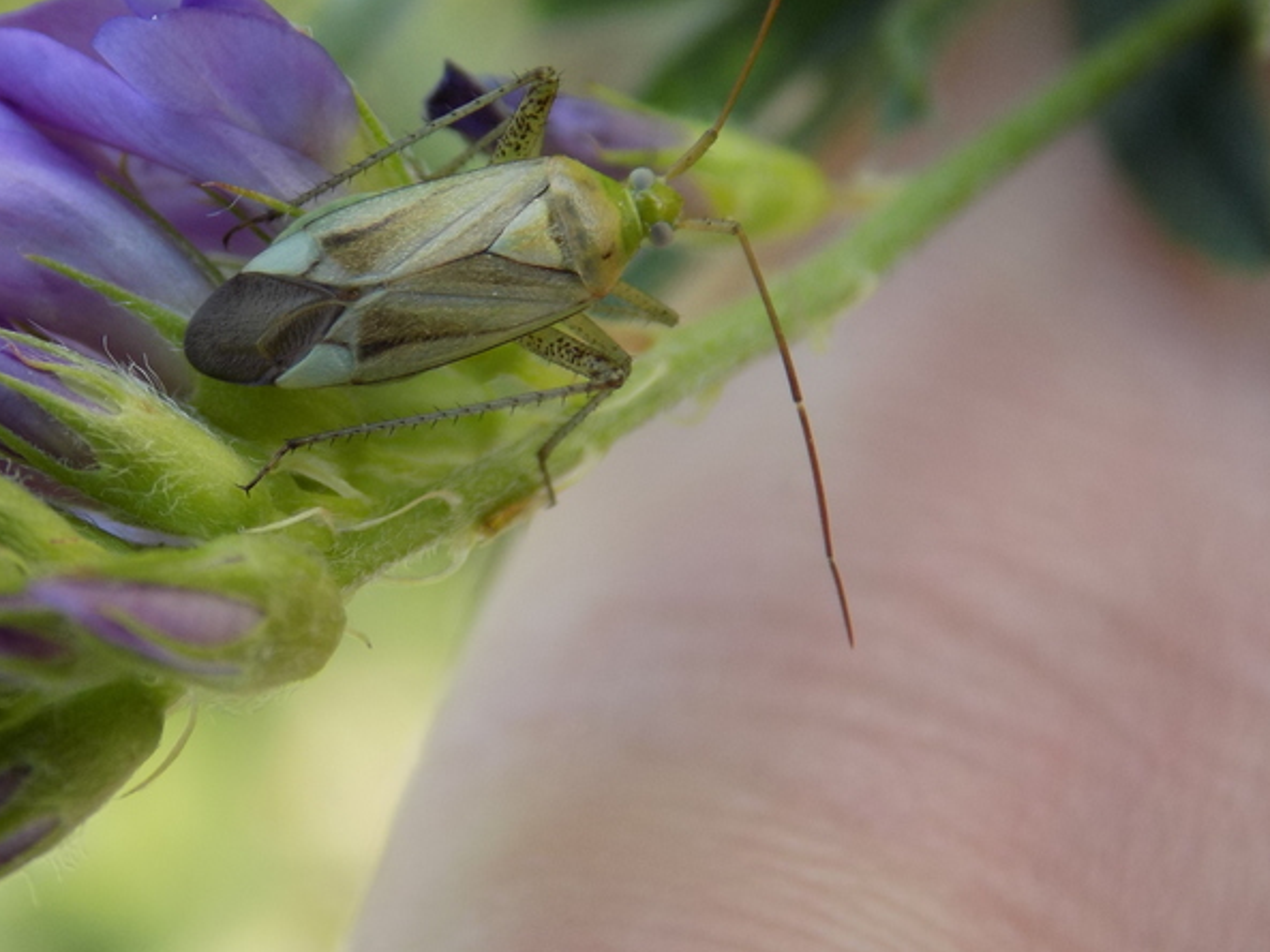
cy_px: 270
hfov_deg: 12.8
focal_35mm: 154
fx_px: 5651
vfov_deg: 9.6
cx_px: 434
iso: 80
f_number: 4.7
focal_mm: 19.1
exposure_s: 1/100
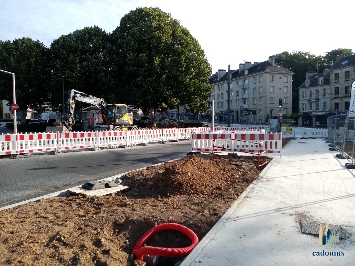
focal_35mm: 26
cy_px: 133
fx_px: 267
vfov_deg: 53.1
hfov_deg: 67.3
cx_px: 178
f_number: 1.8
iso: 107
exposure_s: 1/702
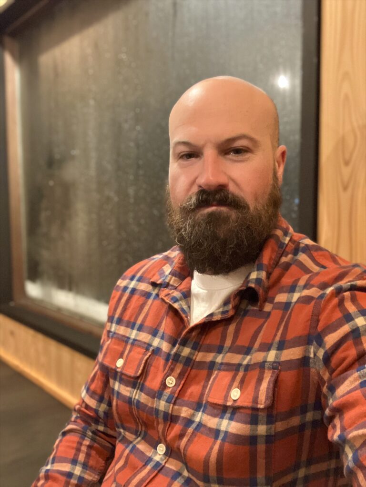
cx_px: 183
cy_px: 244
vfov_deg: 56.8
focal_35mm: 32
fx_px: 451
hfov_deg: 44.2
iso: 500
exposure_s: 1/17
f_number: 2.2
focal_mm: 2.87
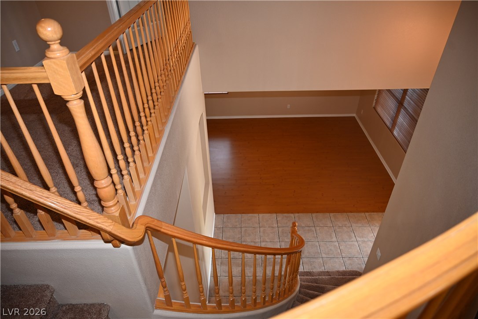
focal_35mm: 24
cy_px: 160
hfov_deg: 73.7
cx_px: 239
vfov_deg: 53.1
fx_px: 319
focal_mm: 24
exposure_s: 1/60
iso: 720
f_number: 4
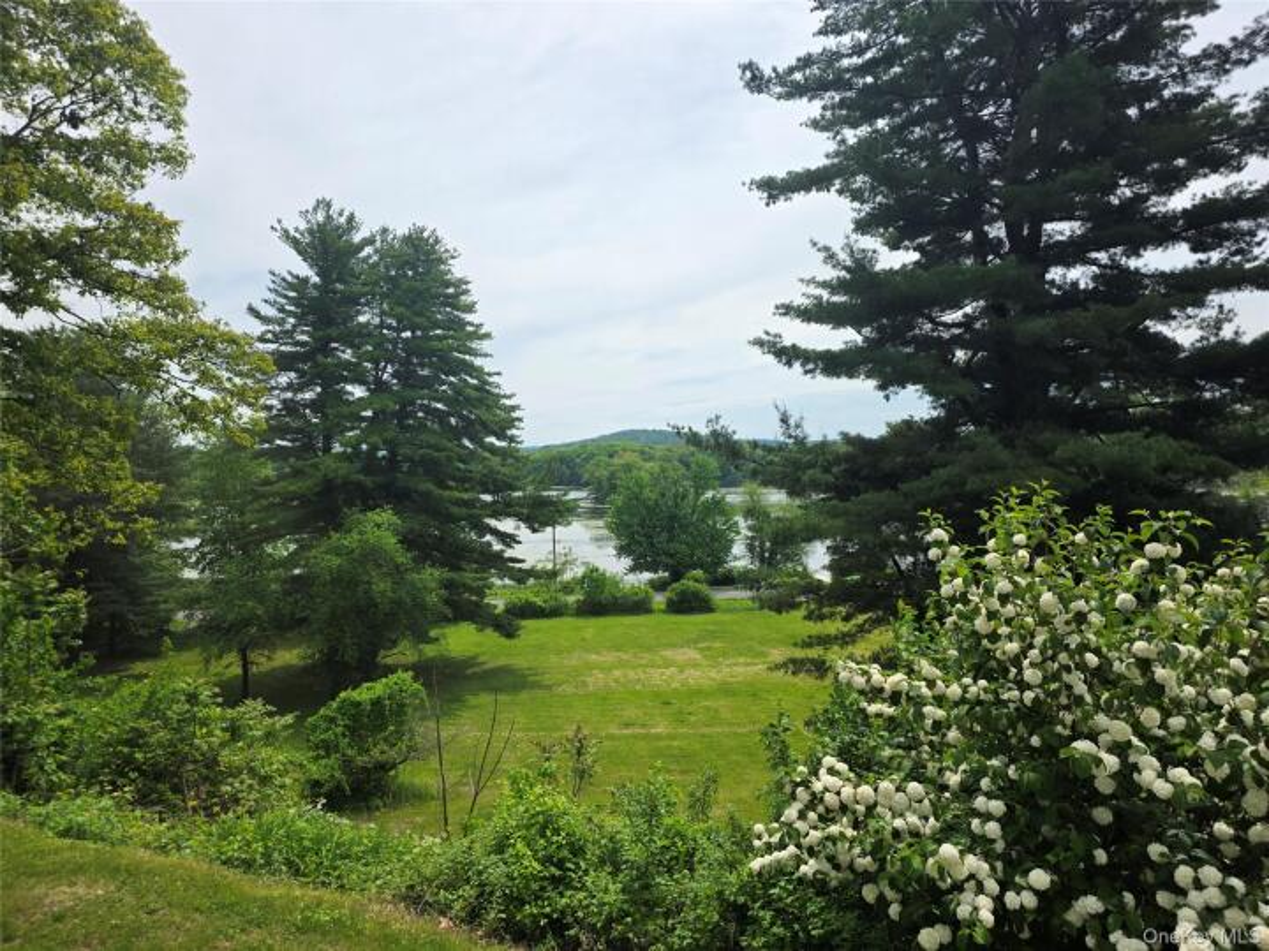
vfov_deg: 58.9
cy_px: 476
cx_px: 634
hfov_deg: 73.9
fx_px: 843
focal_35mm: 23
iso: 80
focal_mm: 6.3
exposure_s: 1/6809
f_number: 1.7
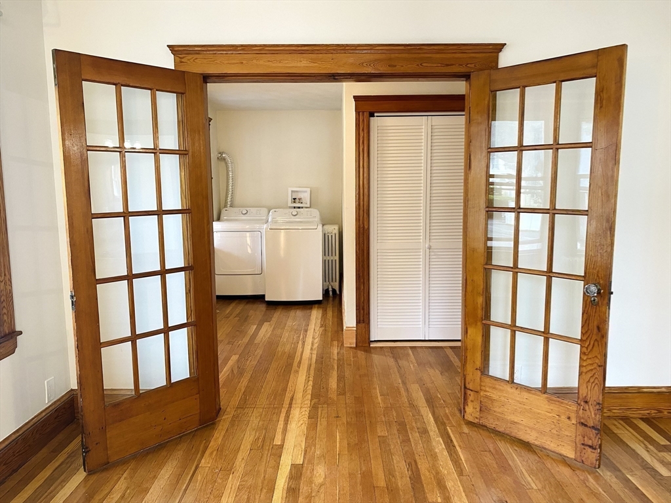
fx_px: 504
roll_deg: -0.2
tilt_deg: -7.5
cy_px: 252
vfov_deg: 53.1
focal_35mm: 26
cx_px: 336
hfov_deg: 67.3
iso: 160
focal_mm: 4.25
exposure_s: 1/60
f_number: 1.8
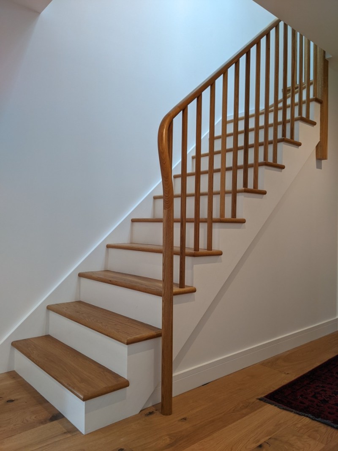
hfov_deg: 51.3
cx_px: 169
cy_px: 226
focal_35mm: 27
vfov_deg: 65.3
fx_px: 352
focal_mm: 4.44
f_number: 1.8
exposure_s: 1/49.9
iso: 68
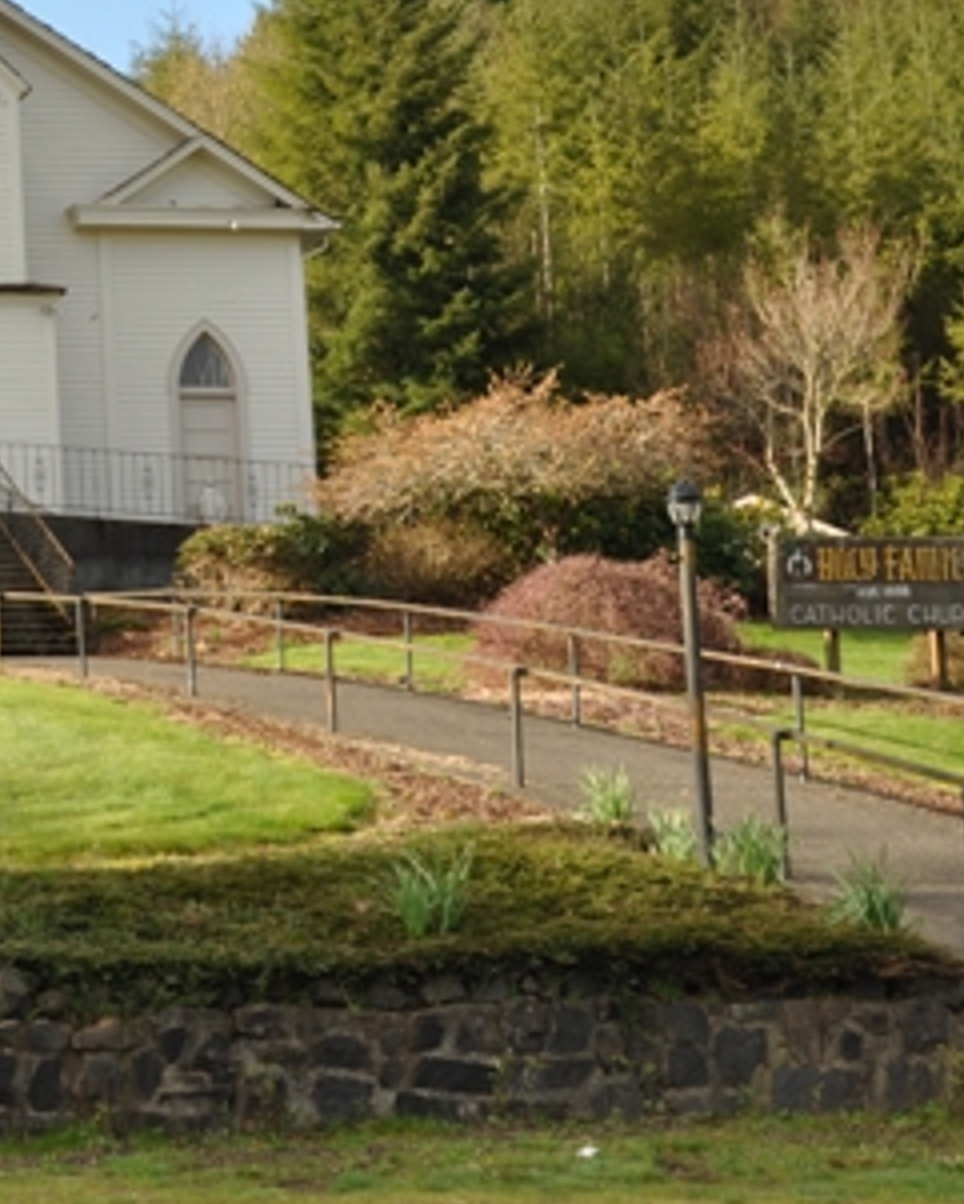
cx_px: -210
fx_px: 3035
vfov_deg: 22.2
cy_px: 268
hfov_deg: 17.2
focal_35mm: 85
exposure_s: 1/250
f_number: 8
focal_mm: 25
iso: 200
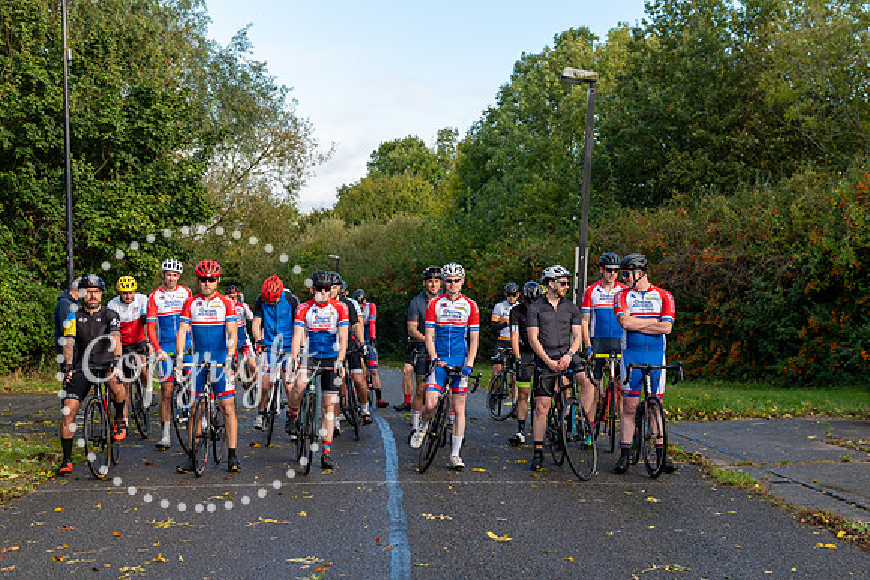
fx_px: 1329
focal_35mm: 55
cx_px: 435
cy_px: 290
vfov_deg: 24.6
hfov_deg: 36.2
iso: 200
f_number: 4
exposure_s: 1/500
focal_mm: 55
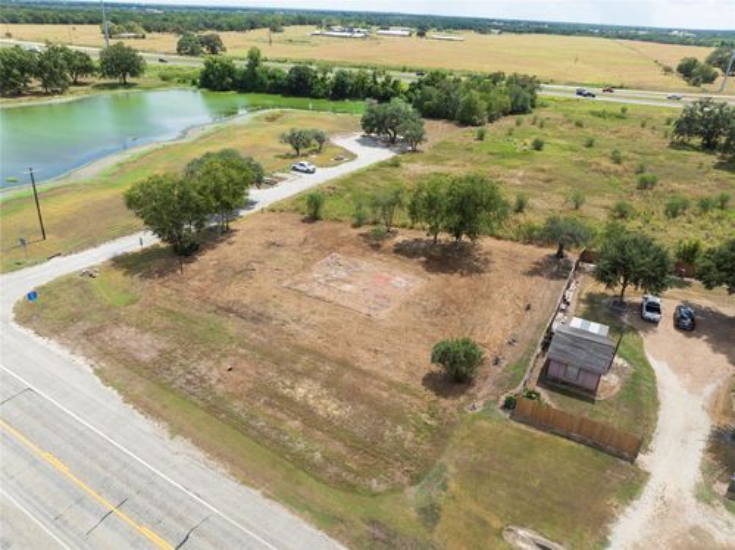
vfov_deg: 56.7
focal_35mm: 24
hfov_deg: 71.6
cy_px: 275
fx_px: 509
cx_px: 368
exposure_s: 1/1250
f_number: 2.8
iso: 110
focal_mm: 12.29
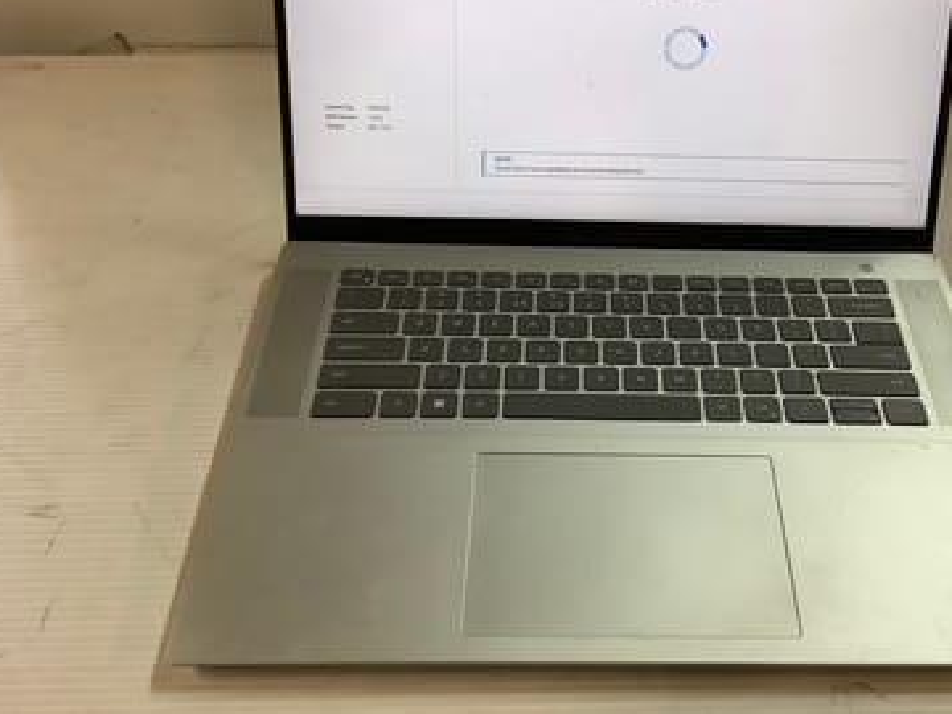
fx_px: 1183
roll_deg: +0.1
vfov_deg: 33.3
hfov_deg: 43.5
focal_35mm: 43
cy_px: 229
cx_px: 600
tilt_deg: -36.7
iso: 80
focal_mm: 3.3
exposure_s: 1/50
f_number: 2.4
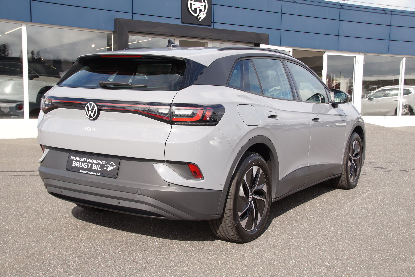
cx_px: 208
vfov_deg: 31.9
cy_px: 138
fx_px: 484
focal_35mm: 42
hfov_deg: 46.4
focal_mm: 28
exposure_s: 1/200
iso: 100
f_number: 7.1
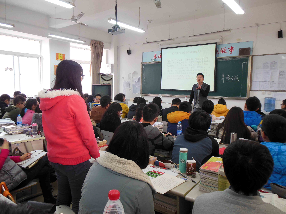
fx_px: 207
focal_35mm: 25
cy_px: 107
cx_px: 143
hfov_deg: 69.4
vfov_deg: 54.9
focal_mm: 4.5
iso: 200
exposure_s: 1/30
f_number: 3.2
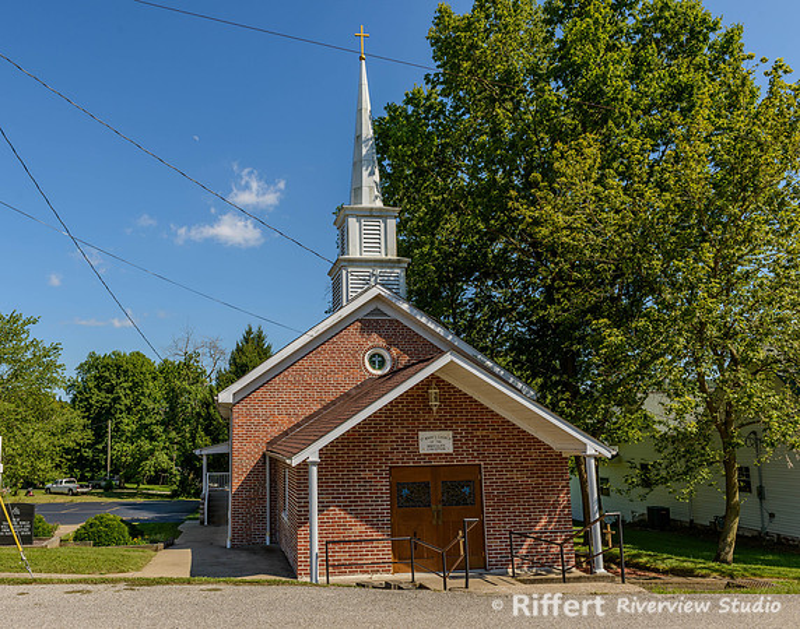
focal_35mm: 29
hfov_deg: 60.5
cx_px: 329
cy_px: 314
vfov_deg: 49.6
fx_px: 681
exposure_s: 1/320
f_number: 8
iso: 100
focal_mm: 26
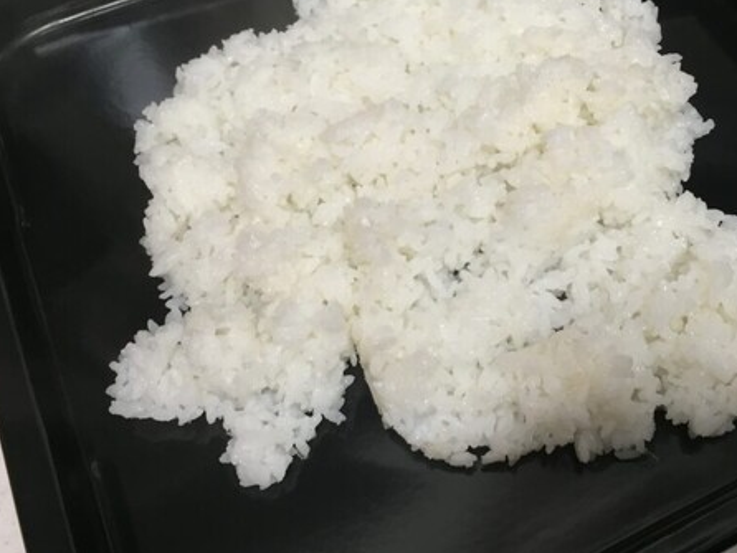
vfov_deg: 36.8
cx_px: 451
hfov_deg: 47.5
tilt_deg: -60.2
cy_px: 261
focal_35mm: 39
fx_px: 831
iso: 125
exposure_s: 1/33
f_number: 2.2
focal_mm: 4.15
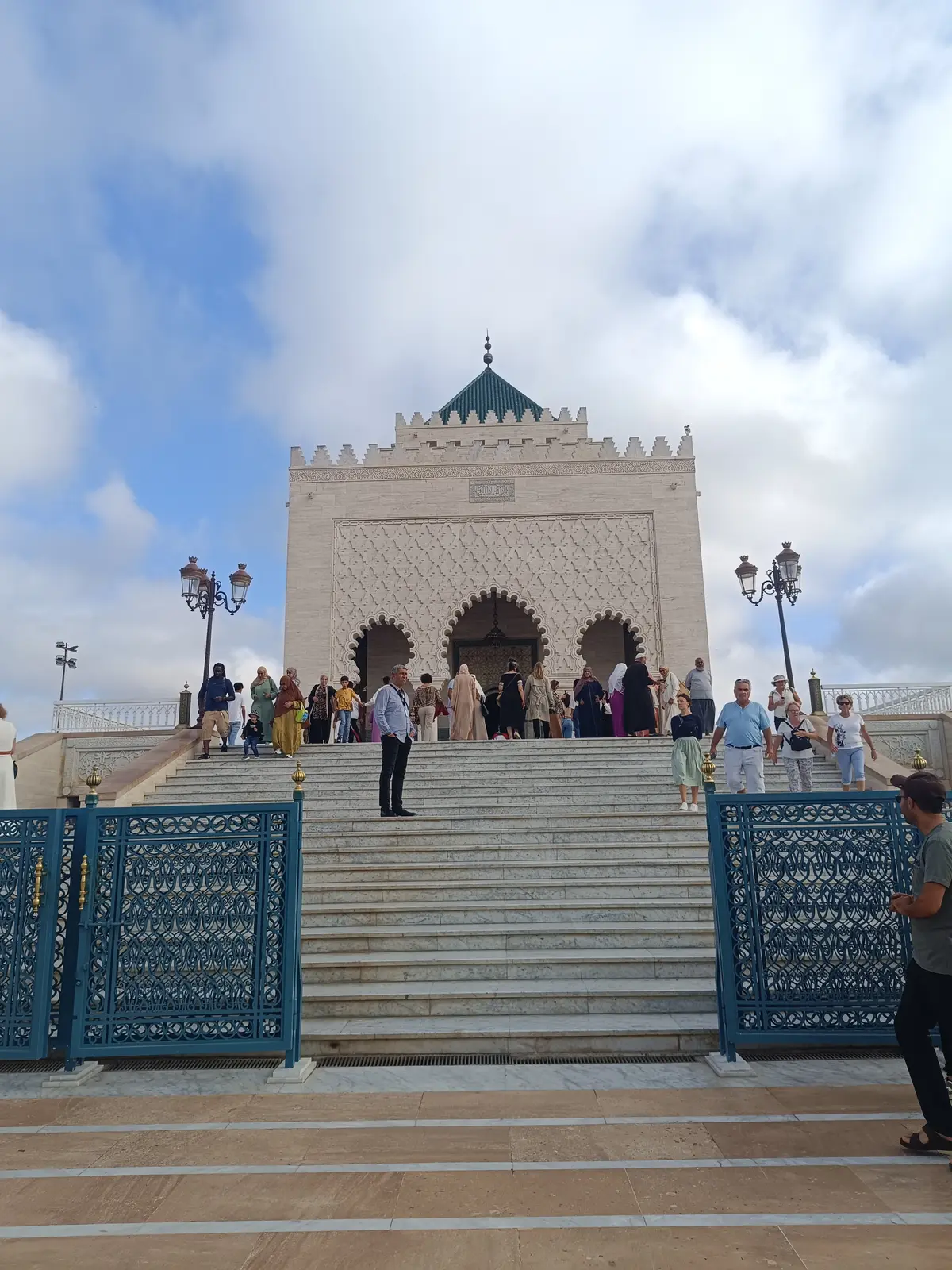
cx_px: 476
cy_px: 635
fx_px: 880
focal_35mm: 24
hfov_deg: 56.8
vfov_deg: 71.6
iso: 51
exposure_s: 1/1012
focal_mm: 5.59
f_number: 1.88
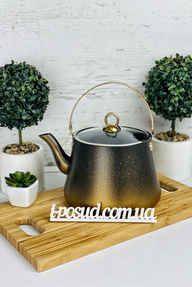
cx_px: 89
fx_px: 440
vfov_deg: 36.2
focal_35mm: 55
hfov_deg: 24.6
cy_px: 141
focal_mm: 6
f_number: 2
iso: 20
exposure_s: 1/208
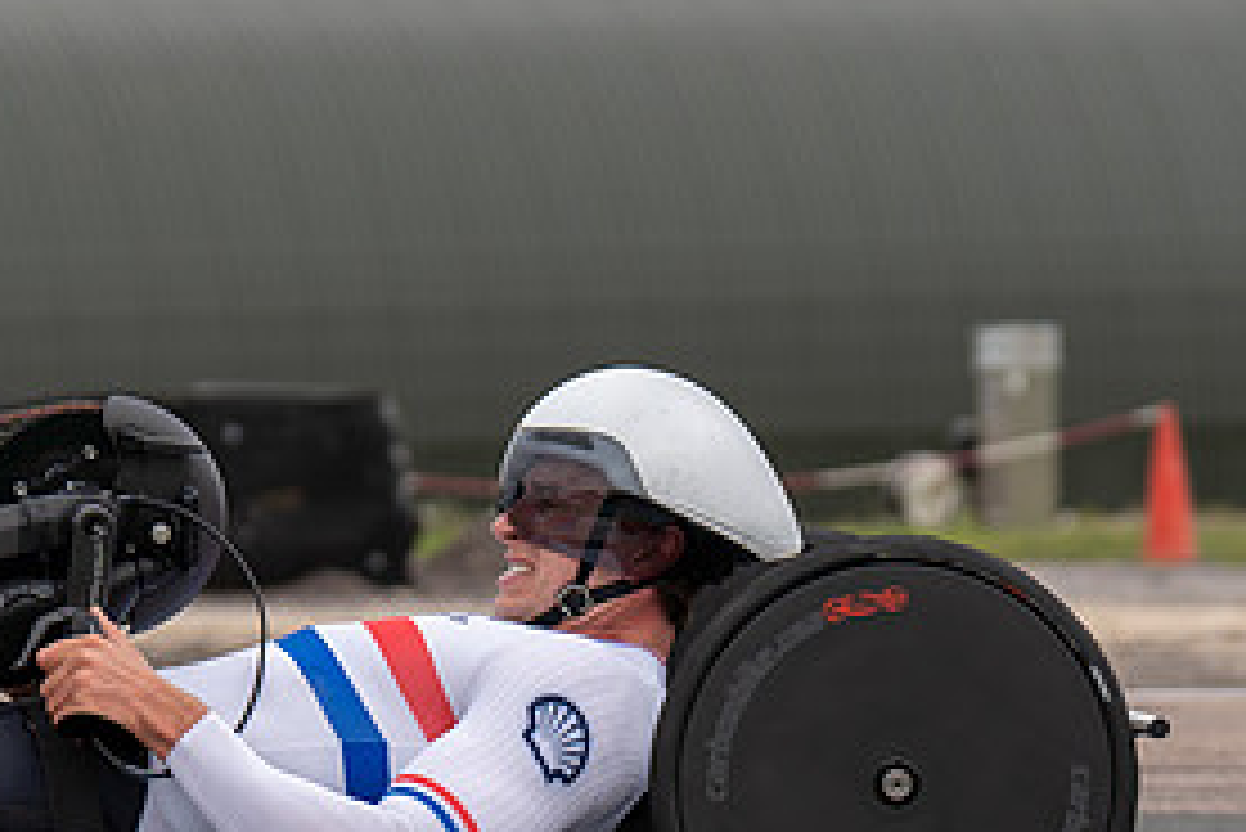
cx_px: 531
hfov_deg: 6.8
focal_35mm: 302
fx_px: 10458
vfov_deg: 4.5
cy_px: 1142
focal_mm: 86
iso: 125
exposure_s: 1/1000
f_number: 3.5
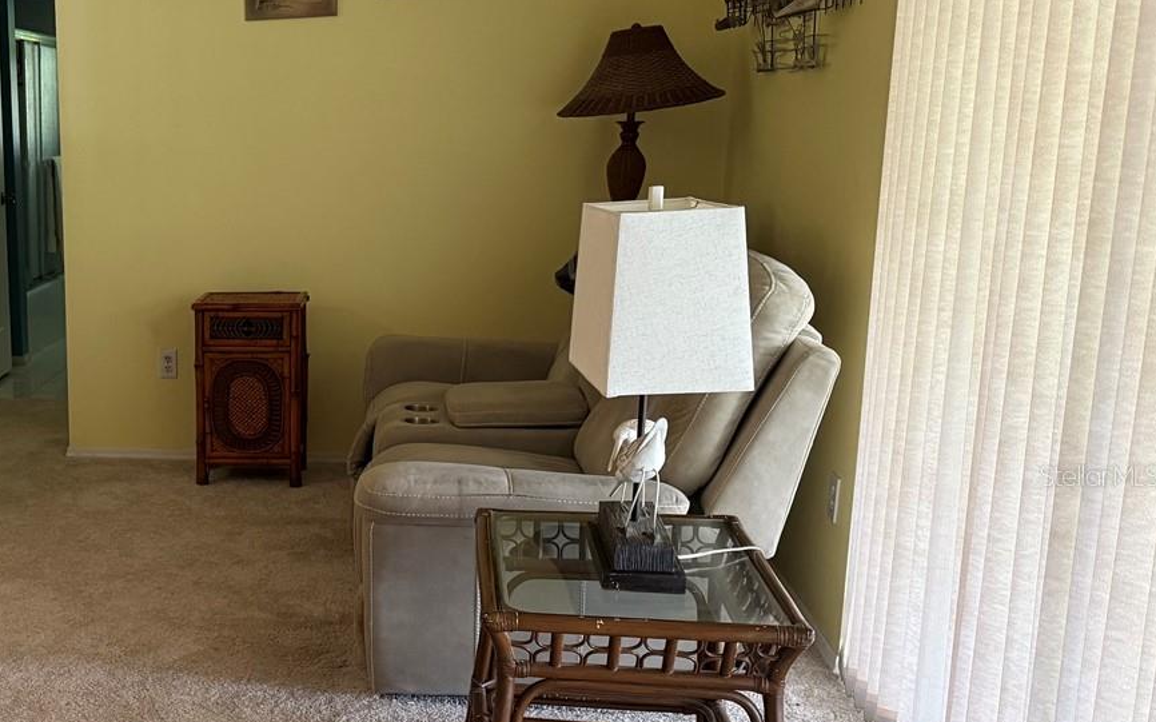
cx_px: 97
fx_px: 1481
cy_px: 475
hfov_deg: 39.3
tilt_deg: -13.2
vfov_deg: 27.3
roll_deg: +1.1
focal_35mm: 47
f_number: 1.78
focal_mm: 6.76
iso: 400
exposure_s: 1/60
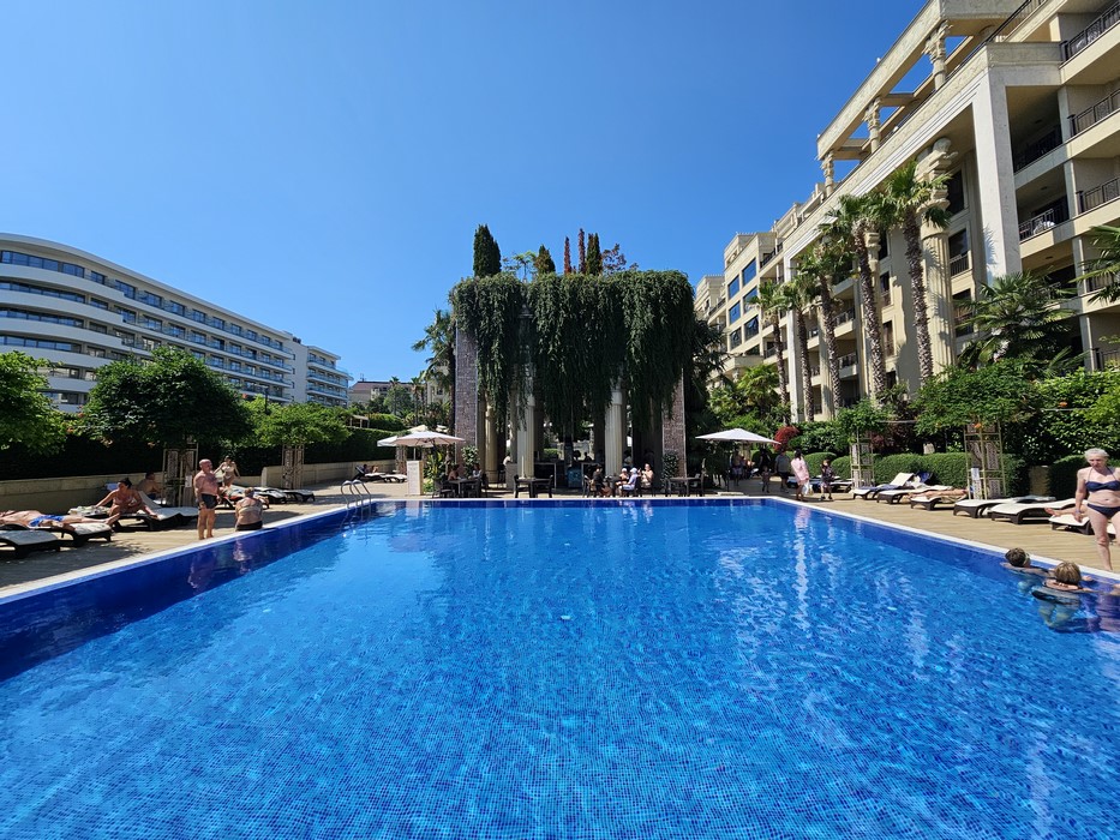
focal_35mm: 13
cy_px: 420
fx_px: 421
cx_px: 560
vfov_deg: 89.9
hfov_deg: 106.2
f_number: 2.2
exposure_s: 1/2723
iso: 50
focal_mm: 2.2
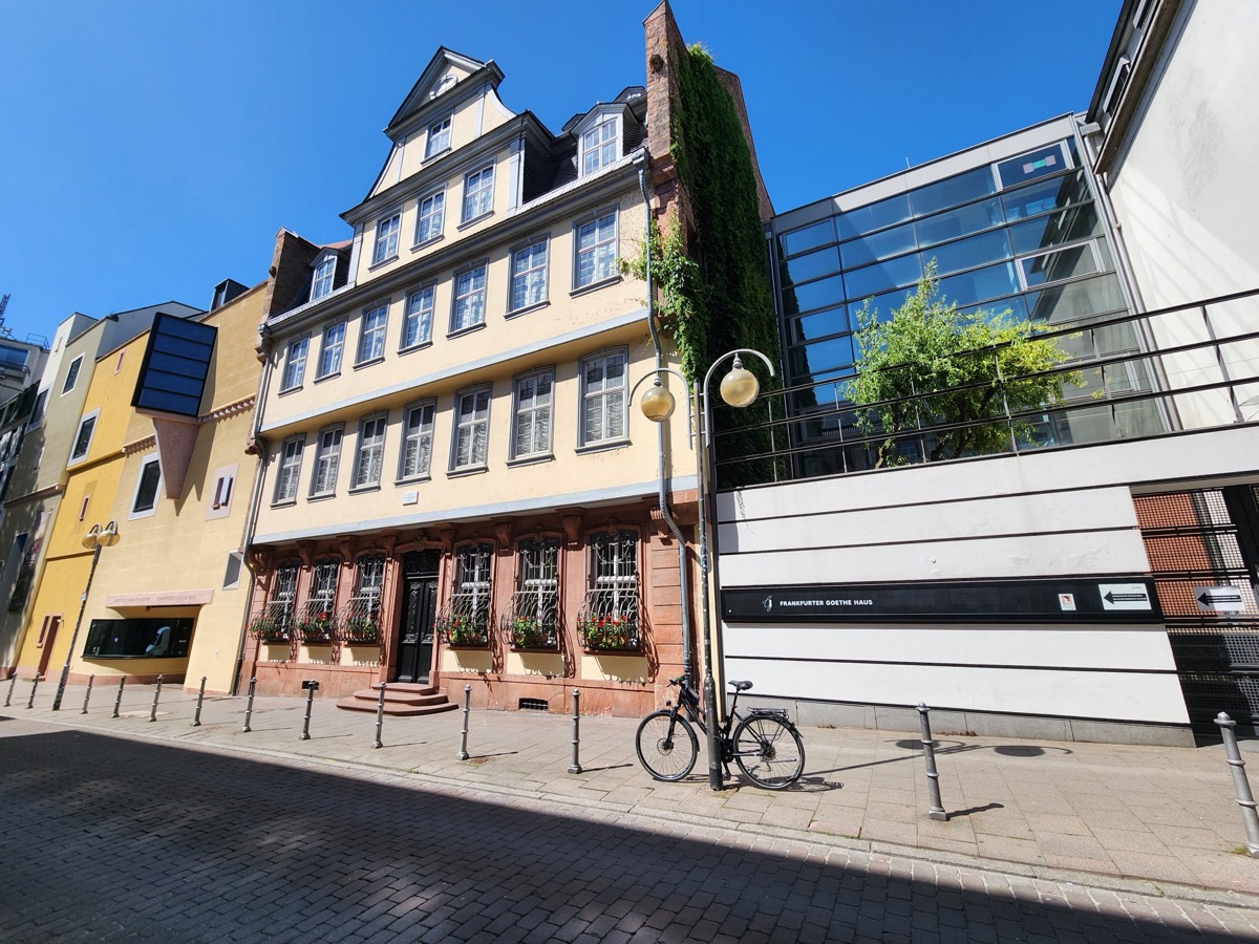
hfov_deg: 106.2
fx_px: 473
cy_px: 472
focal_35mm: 13
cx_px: 630
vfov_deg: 89.9
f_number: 2.2
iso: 50
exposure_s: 1/1686
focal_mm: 2.2
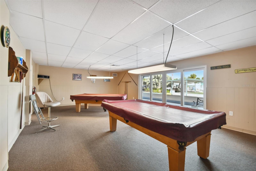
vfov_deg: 77.3
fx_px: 107
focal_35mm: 15
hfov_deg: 100.4
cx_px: 128
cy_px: 86
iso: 100
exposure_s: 1/5
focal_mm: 10
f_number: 7.1
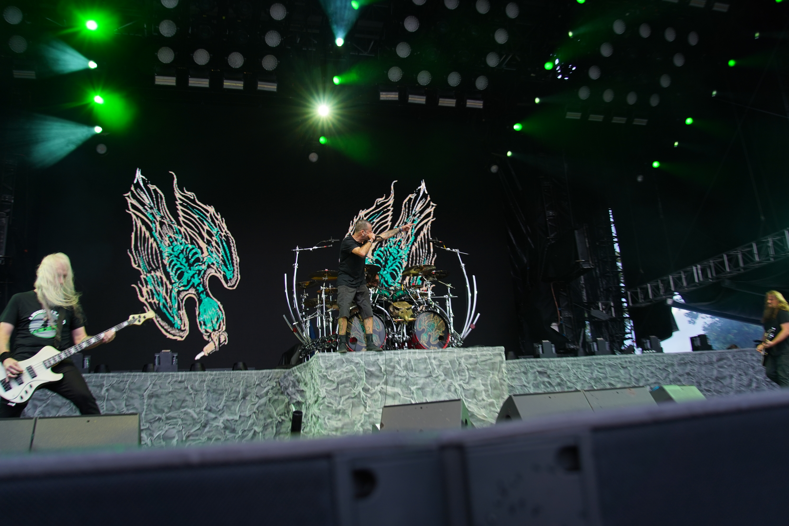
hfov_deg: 61.9
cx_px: 394
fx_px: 657
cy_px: 263
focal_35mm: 30
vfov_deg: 43.6
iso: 320
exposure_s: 1/125
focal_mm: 30
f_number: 4
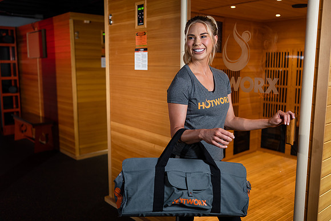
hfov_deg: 54.4
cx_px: 166
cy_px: 110
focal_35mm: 35
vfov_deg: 37.9
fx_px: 322
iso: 400
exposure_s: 1/80
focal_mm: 35
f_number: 2.2
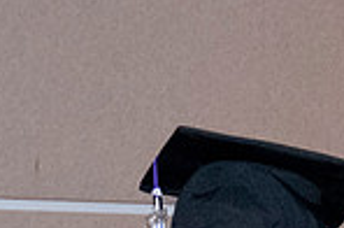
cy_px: 710
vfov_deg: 4.0
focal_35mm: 333
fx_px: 3175
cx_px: 119
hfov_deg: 6.2
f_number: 7.1
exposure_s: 1/200
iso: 6400
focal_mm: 35
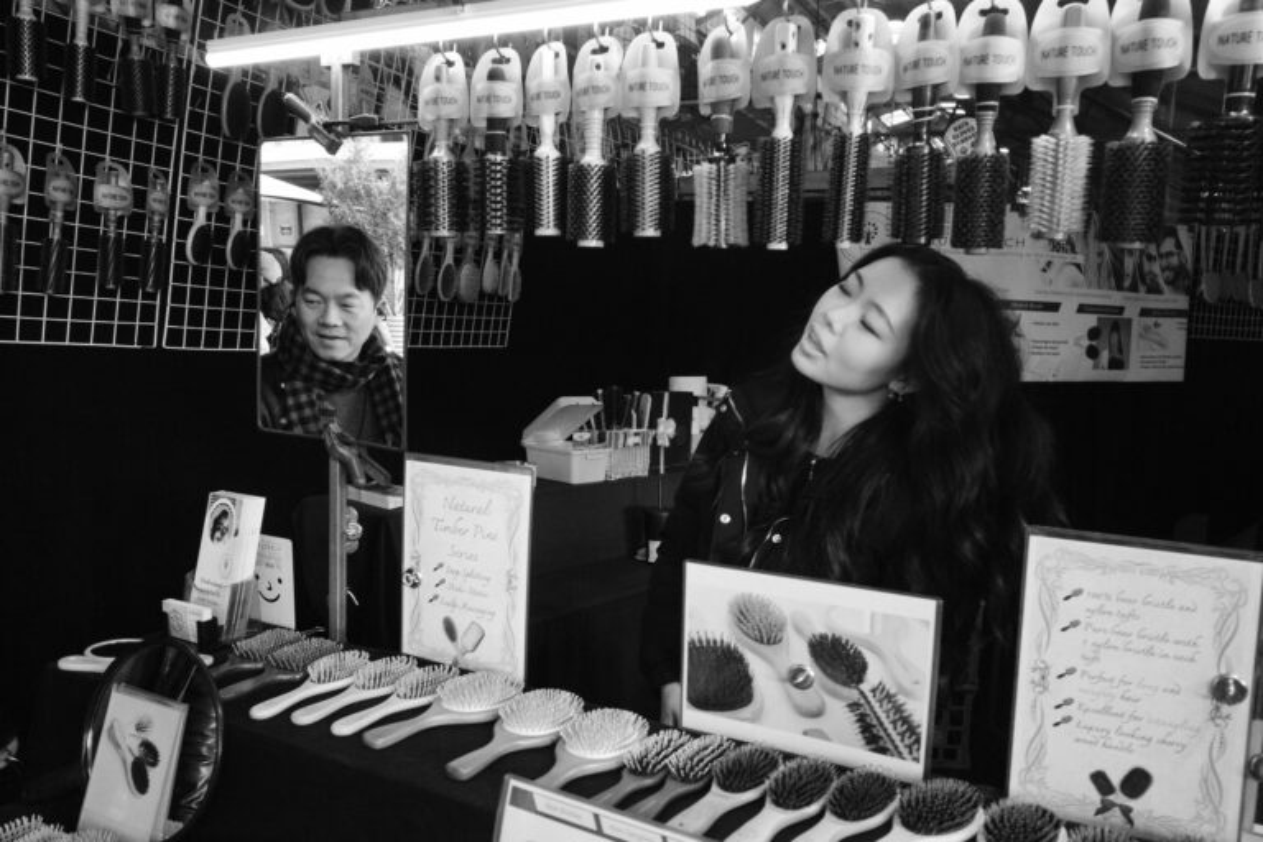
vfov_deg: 46.4
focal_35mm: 28
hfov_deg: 65.5
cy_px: 421
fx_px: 982
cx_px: 632
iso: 16000
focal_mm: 18.3
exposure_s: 1/250
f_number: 5.6
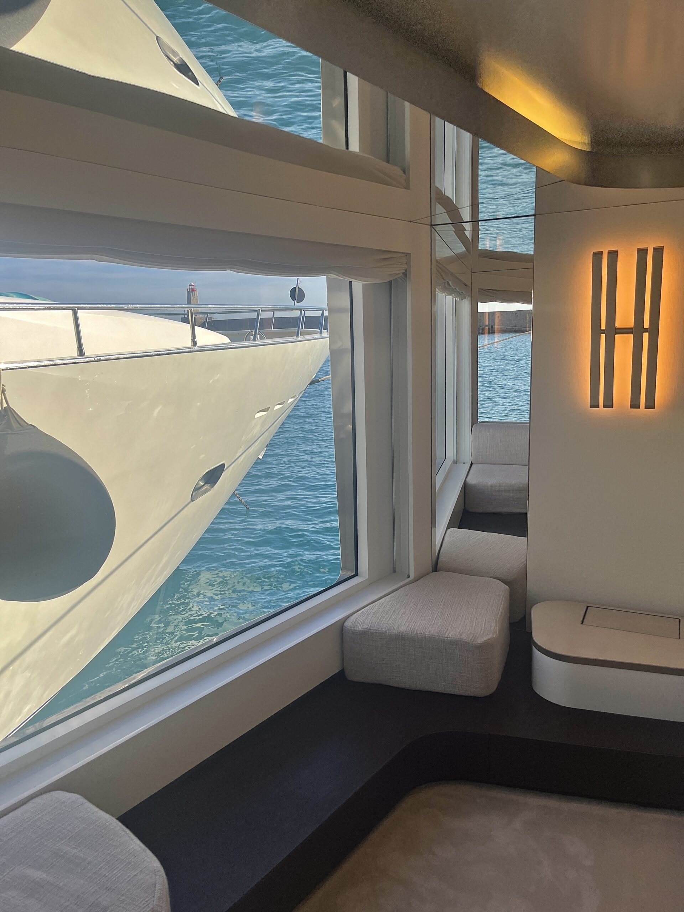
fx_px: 685
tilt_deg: -11.7
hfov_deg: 53.1
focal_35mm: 26
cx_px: 342
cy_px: 456
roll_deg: +0.8
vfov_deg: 67.3
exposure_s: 1/577
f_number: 1.6
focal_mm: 5.1
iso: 50
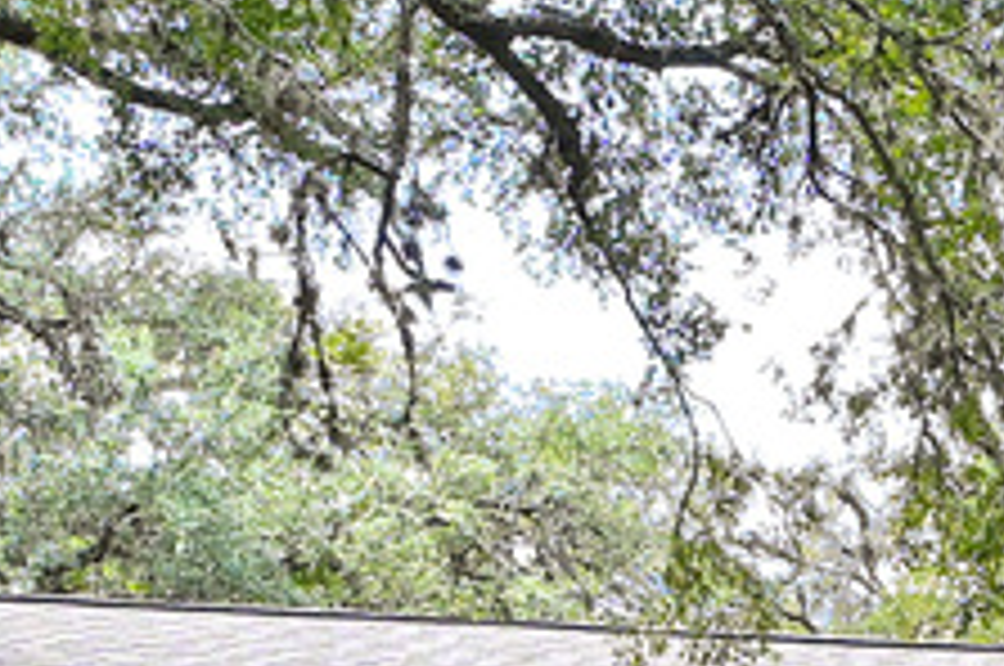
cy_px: 1161
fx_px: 3648
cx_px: 1159
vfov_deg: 9.9
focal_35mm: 131
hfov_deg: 15.2
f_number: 4.5
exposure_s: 1/80
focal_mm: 12
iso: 64
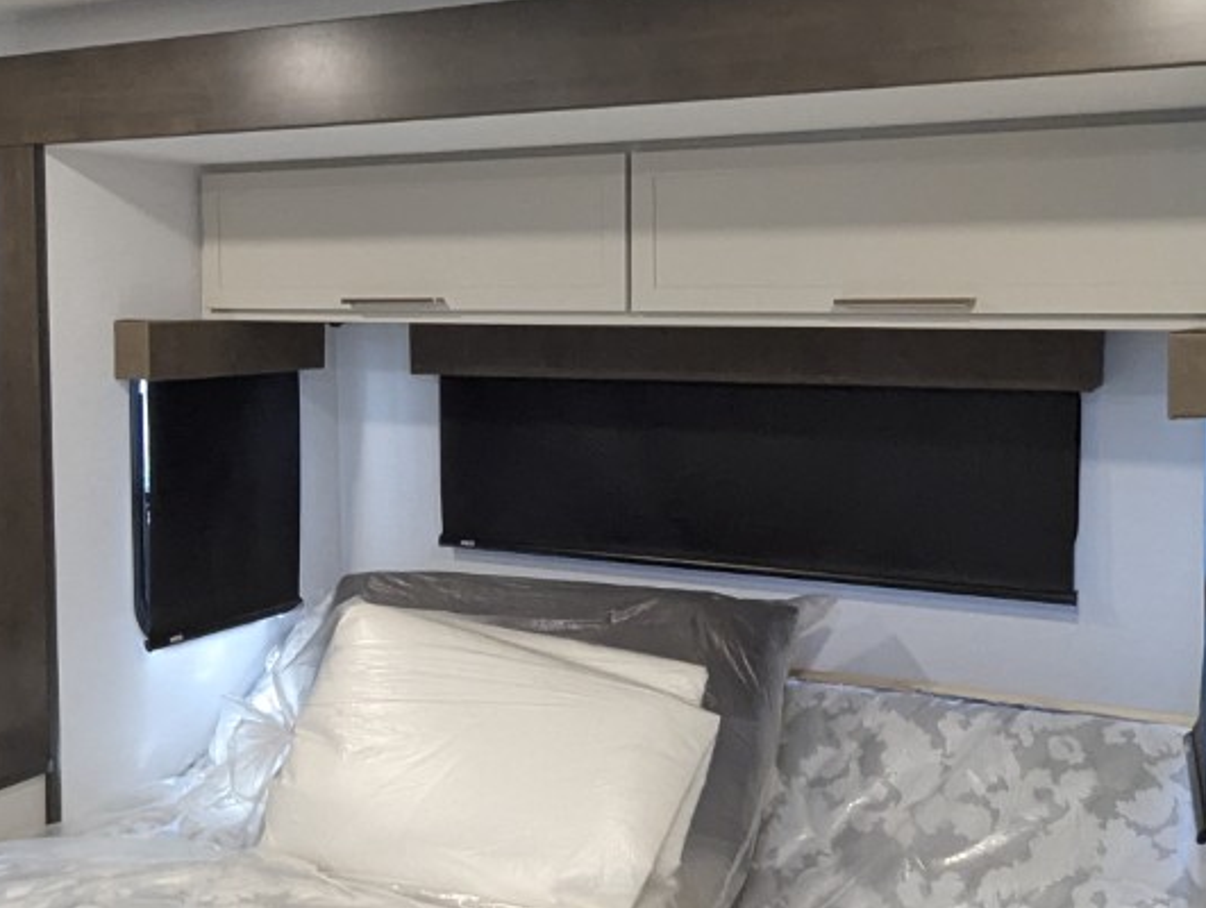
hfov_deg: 44.6
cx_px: 519
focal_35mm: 42
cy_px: 397
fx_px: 1466
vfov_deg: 34.4
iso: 404
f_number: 2.2
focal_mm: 2.35
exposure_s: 1/81.5
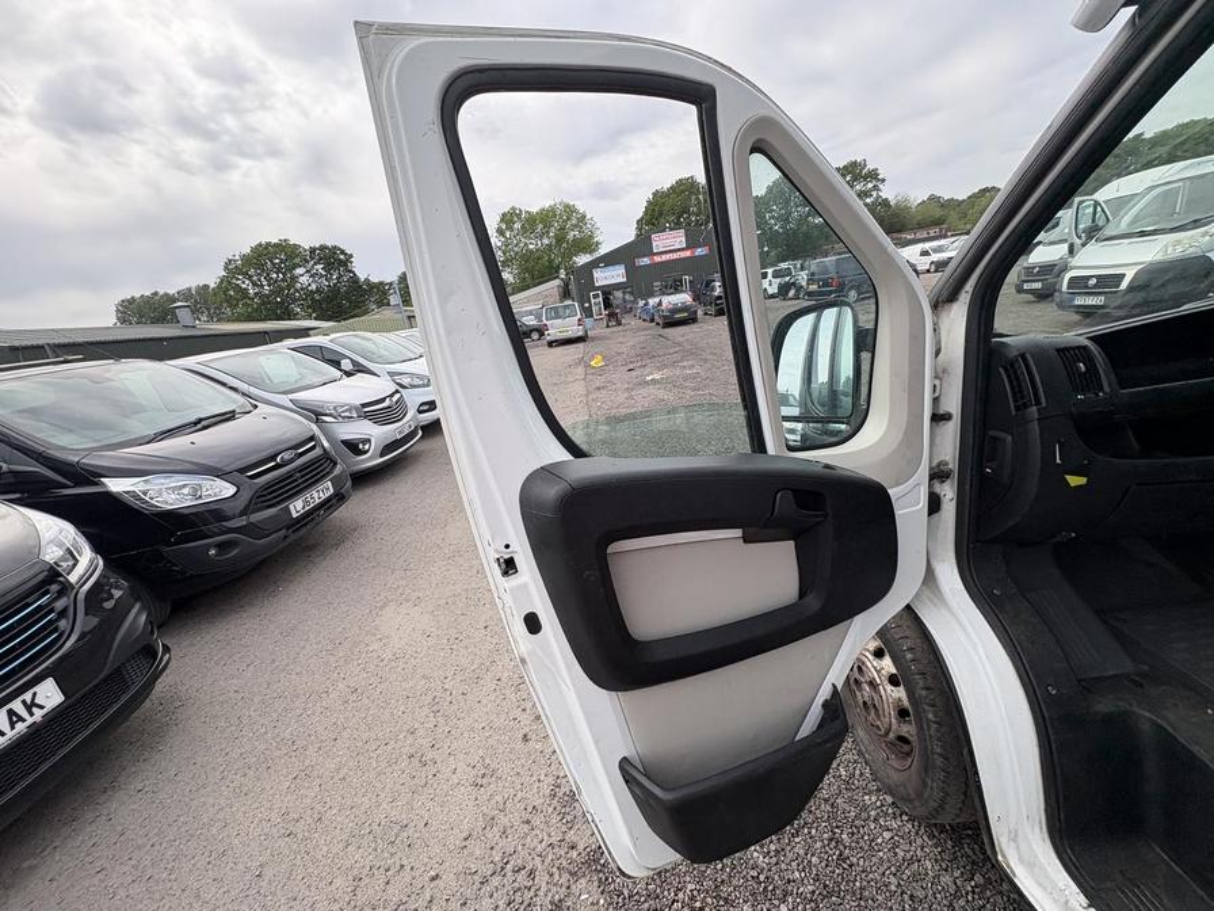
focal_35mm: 14
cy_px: 456
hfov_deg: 102.1
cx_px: 607
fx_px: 491
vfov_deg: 85.7
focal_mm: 2.22
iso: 40
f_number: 2.2
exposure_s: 1/669
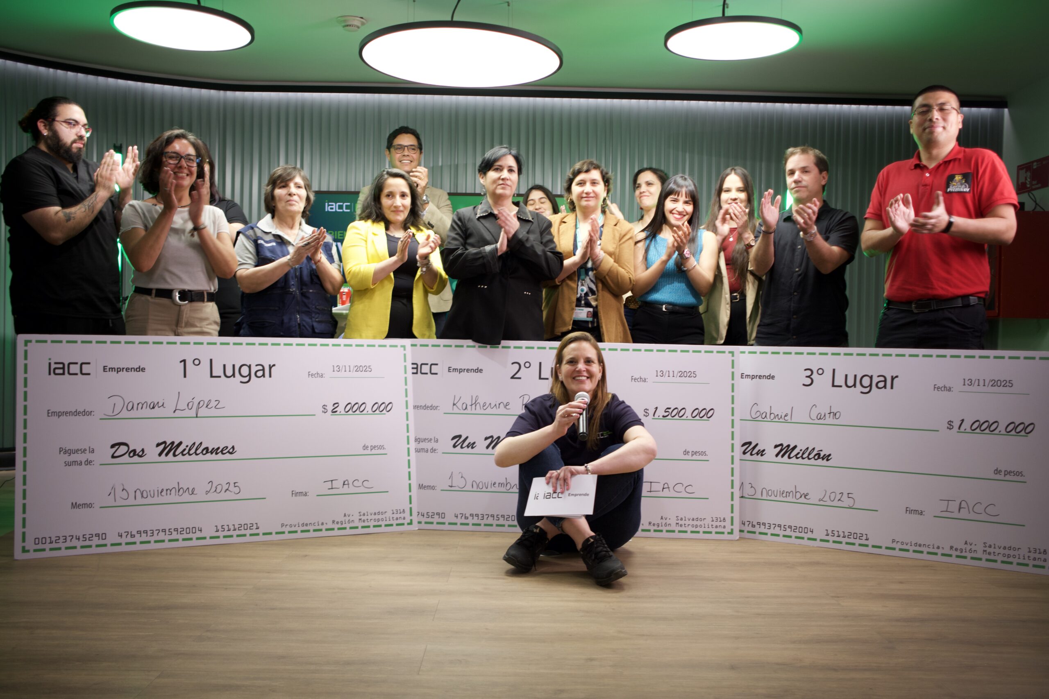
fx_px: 1020
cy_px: 350
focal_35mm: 35
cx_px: 524
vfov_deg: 37.9
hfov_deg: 54.4
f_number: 2
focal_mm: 23
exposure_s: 1/125
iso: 400
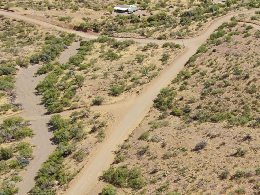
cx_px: 272
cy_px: 190
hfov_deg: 40.5
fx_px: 293
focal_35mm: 39
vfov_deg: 33.9
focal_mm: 16
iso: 102
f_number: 2.55
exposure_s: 1/1181
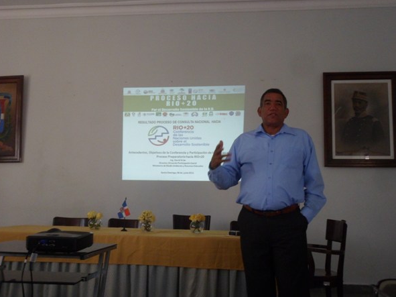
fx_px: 446
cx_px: 206
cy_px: 138
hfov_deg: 47.9
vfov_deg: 36.8
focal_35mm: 39
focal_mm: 6.6
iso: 200
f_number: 3.8
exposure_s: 1/45
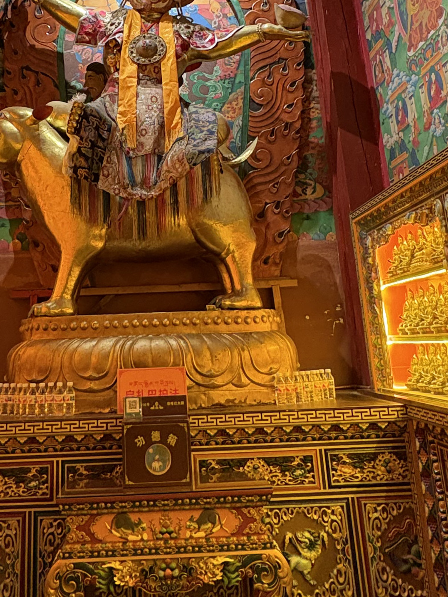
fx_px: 673
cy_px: 118
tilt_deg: +19.1
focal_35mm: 39
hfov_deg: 36.5
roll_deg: +2.2
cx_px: 156
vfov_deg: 45.4
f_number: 2.2
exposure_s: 1/50
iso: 640
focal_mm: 2.22
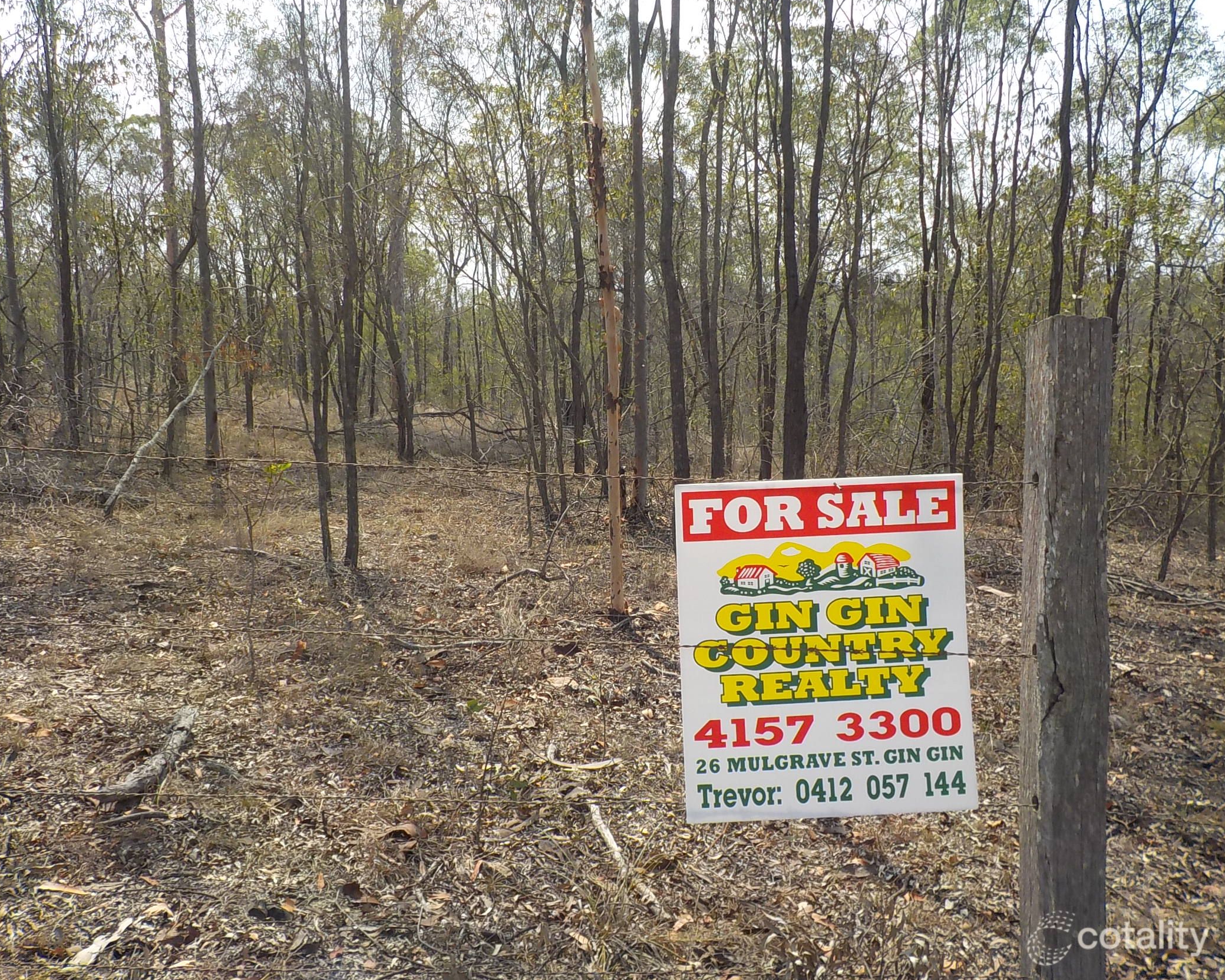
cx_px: 585
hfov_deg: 55.6
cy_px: 494
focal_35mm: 32
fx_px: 1160
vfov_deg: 45.8
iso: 125
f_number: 3.3
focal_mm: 4.1
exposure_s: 1/800
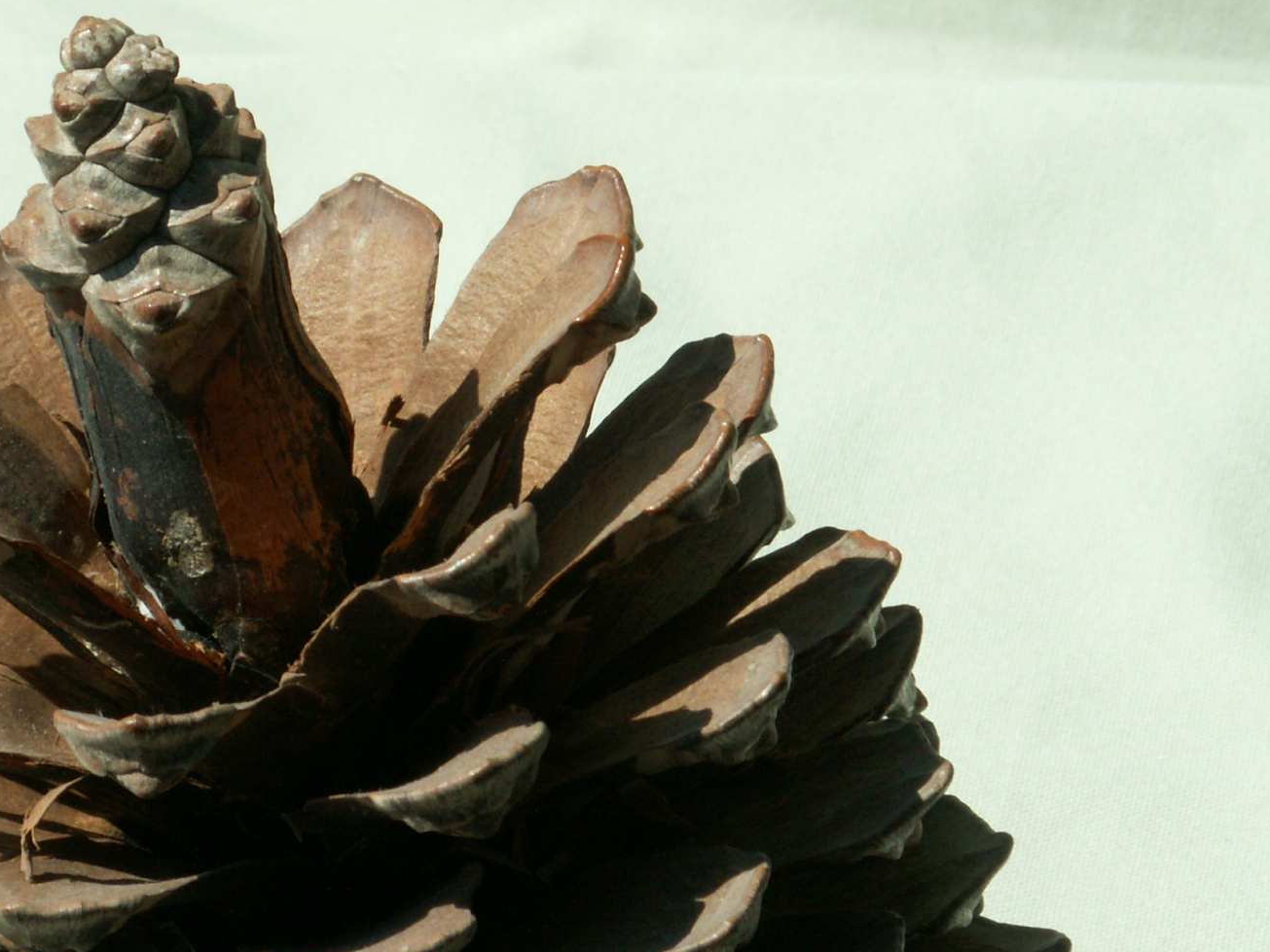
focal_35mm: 182
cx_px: 370
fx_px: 6678
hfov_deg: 10.8
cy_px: 711
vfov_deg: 8.2
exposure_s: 1/200
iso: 50
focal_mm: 18.98
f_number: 8
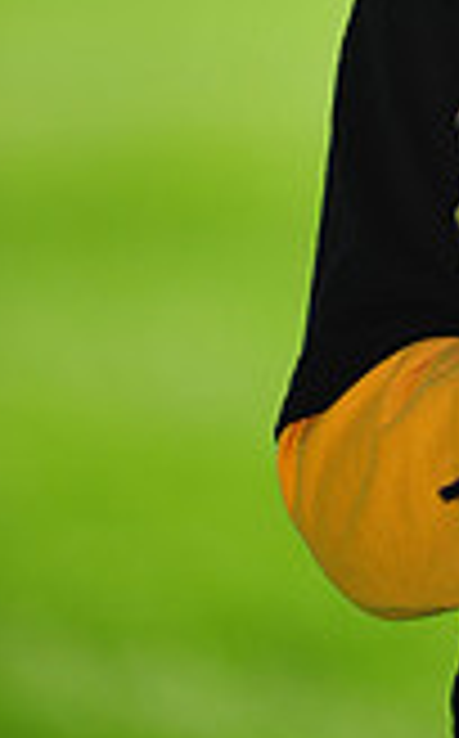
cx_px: 832
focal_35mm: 722
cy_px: -216
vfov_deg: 2.9
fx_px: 14502
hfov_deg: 1.8
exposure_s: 1/1000
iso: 200
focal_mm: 200
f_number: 4
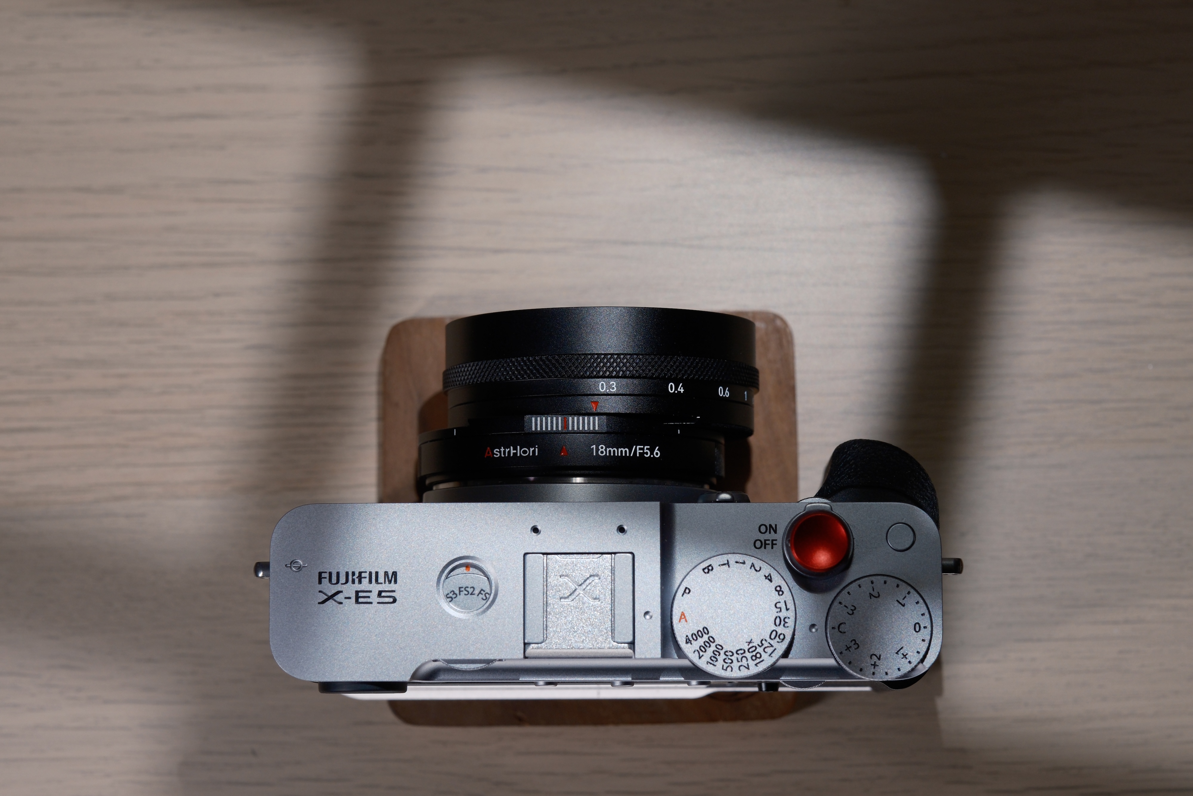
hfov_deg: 24.2
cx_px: 596
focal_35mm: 84
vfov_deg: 16.3
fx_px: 2784
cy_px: 398
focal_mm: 56
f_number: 5.6
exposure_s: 1/110
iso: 640
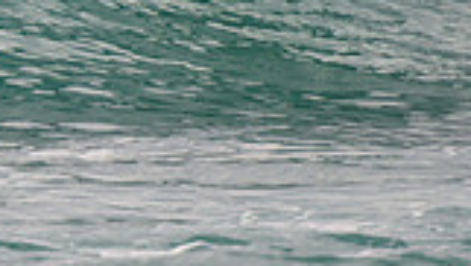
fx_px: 25920
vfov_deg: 0.6
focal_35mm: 2073
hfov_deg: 1.0
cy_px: -147
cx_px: -28
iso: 280
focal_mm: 400
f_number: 5.6
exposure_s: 1/2000
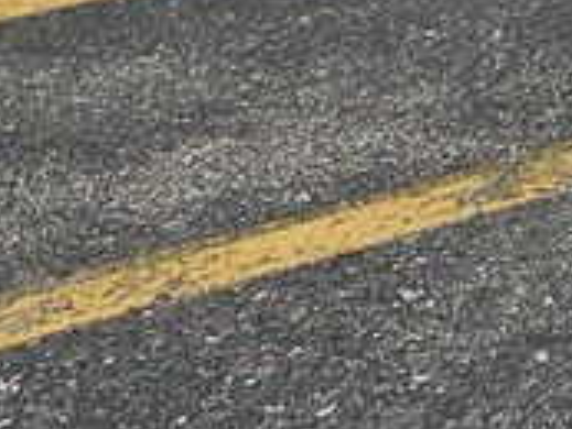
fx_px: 2811
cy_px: -776
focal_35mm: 170
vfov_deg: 7.8
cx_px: 2086
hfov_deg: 8.3
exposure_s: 1/1272
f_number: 1.7
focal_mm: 6.3
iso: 10
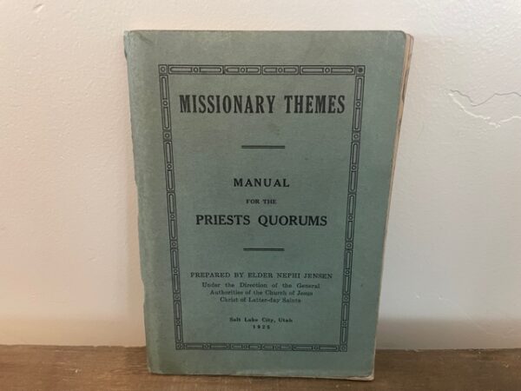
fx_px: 391
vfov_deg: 53.1
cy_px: 196
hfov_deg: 67.3
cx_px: 260
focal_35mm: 26
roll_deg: +0.6
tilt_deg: -28.4
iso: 200
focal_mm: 4.2
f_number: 1.6
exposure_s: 1/60
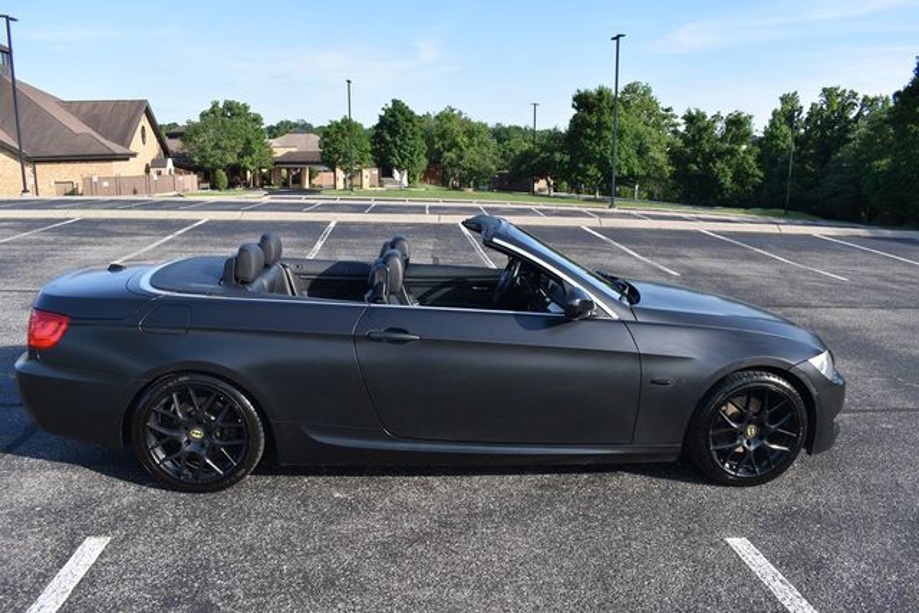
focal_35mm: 27
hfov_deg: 67.4
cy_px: 306
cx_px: 460
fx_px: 689
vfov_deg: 48.0
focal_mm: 18
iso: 200
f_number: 8
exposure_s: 1/250
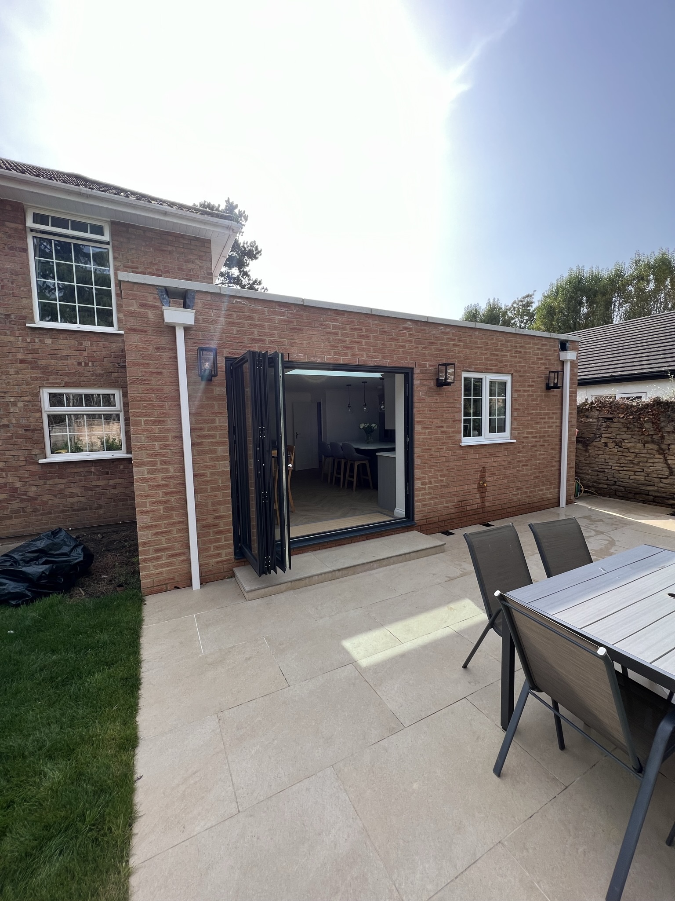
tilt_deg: -4.9
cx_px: 338
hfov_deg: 89.9
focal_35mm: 13
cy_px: 450
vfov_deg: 106.2
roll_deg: +1.2
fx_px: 338
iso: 32
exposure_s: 1/681
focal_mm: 1.57
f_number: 1.8
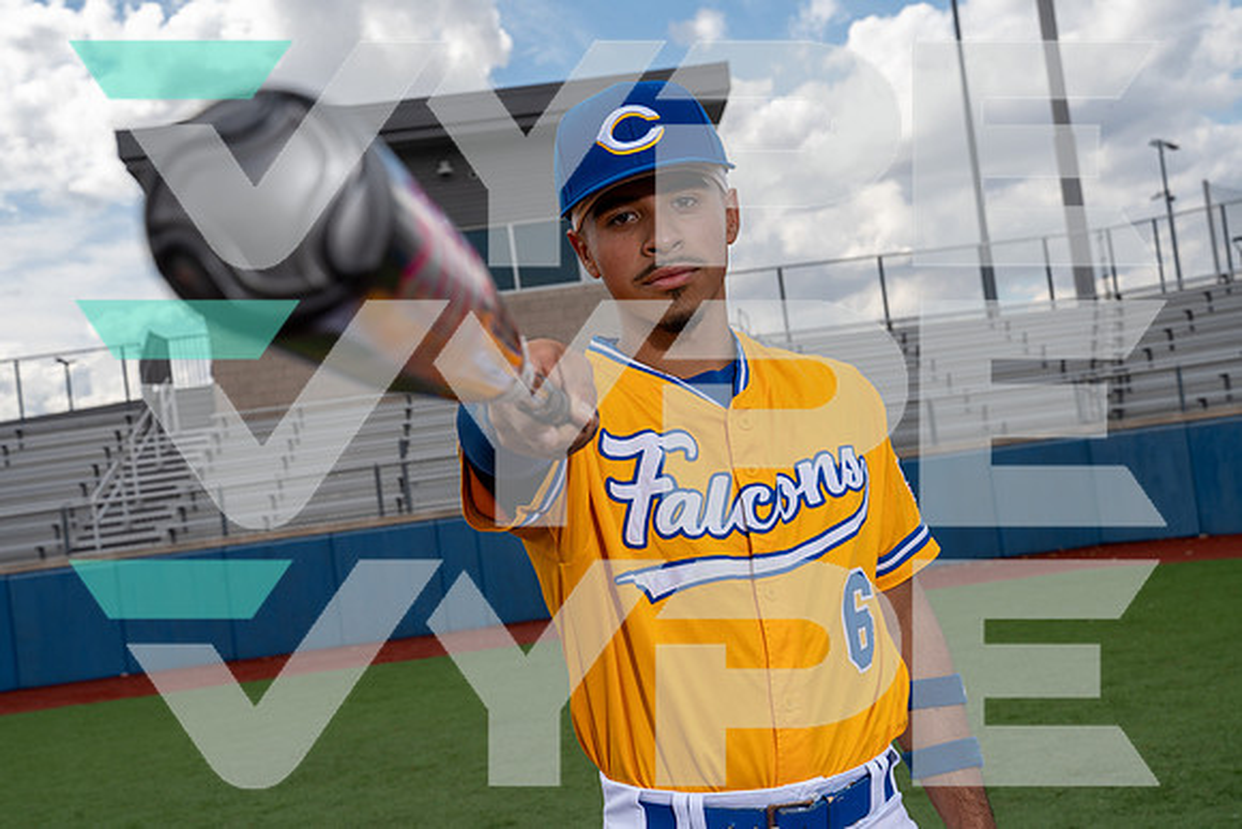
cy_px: 414
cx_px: 621
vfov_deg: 28.7
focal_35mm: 47
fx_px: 1622
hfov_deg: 41.9
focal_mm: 47
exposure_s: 1/250
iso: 100
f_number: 8
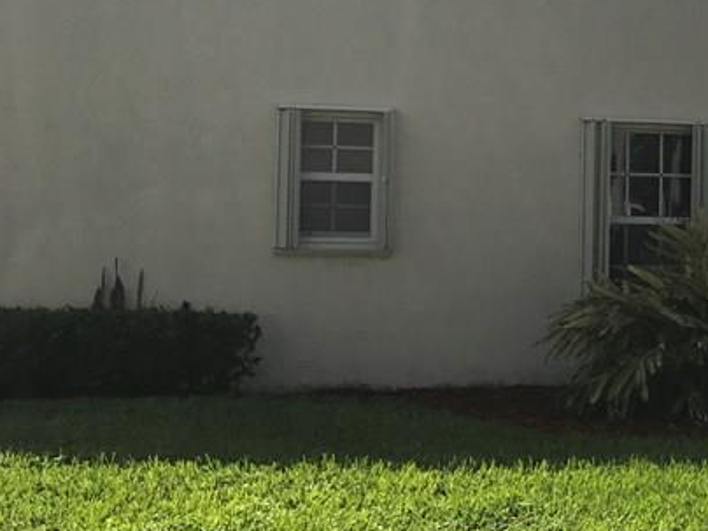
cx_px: 873
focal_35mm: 71
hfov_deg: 24.5
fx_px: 1452
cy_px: 216
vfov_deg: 20.7
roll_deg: +0.4
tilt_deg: +2.4
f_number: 1.8
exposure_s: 1/3831
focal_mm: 3.99
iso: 20
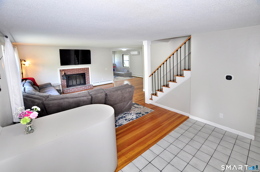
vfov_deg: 77.2
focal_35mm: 15
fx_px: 108
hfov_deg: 100.5
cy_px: 86
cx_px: 130
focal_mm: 10
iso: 400
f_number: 5
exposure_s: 1/40
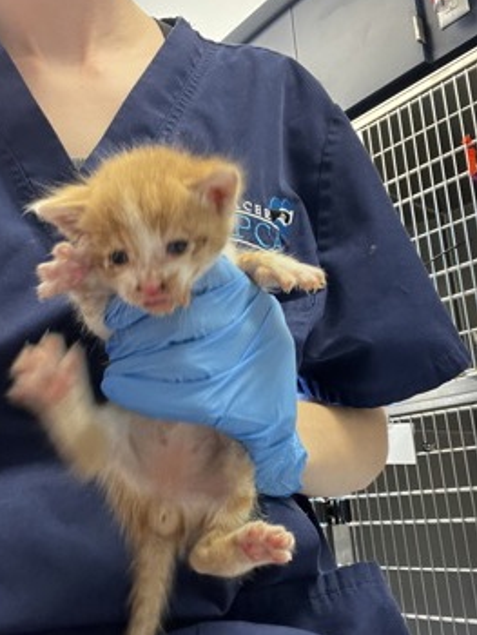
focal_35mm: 36
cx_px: 193
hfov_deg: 39.5
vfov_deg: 51.2
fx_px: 661
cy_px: 356
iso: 400
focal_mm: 2.71
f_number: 2.2
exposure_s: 1/40
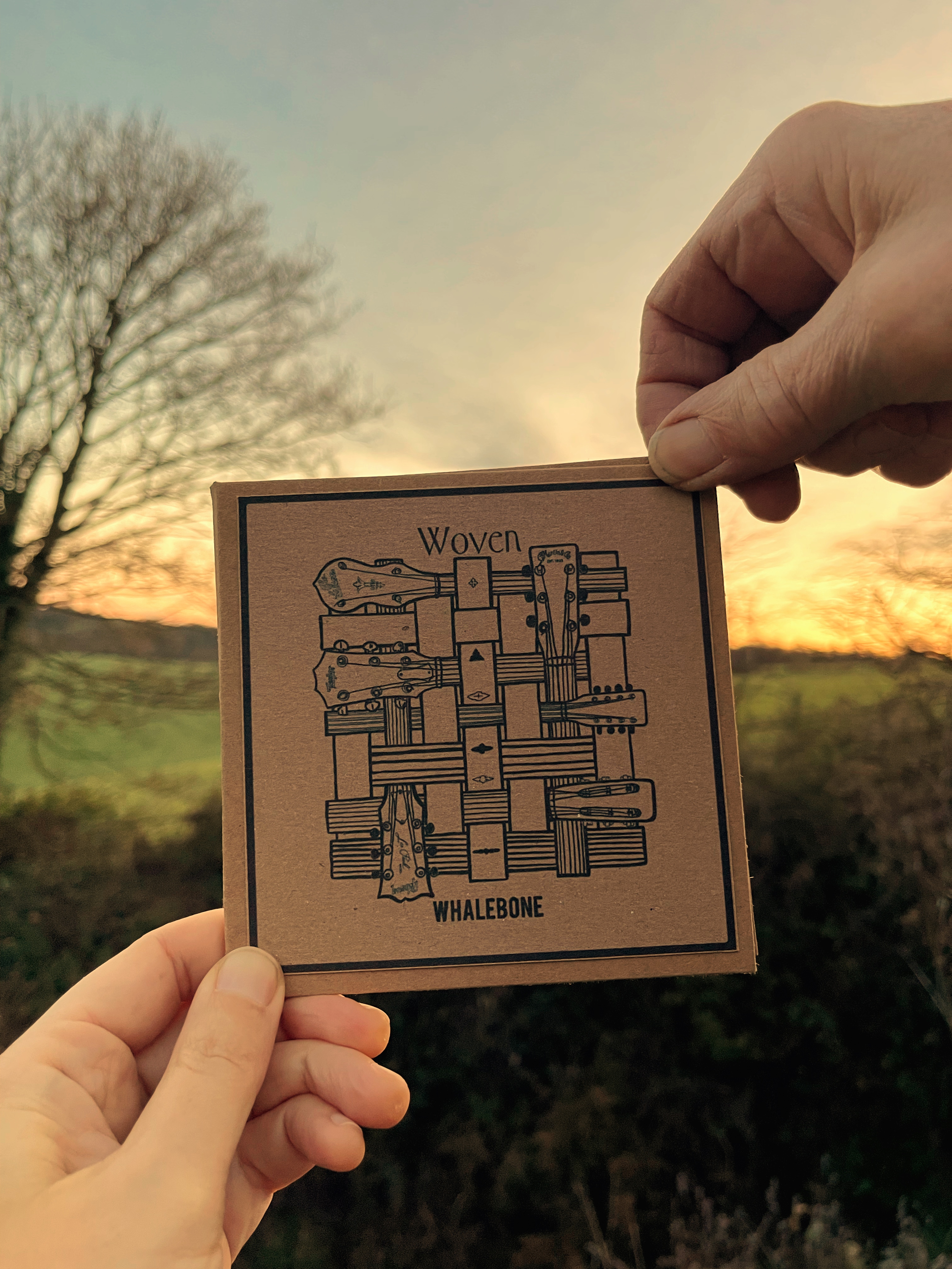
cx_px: 476
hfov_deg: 54.9
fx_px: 917
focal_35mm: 25
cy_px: 634
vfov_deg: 69.4
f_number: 1.6
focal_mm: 5.1
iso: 100
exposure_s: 1/50
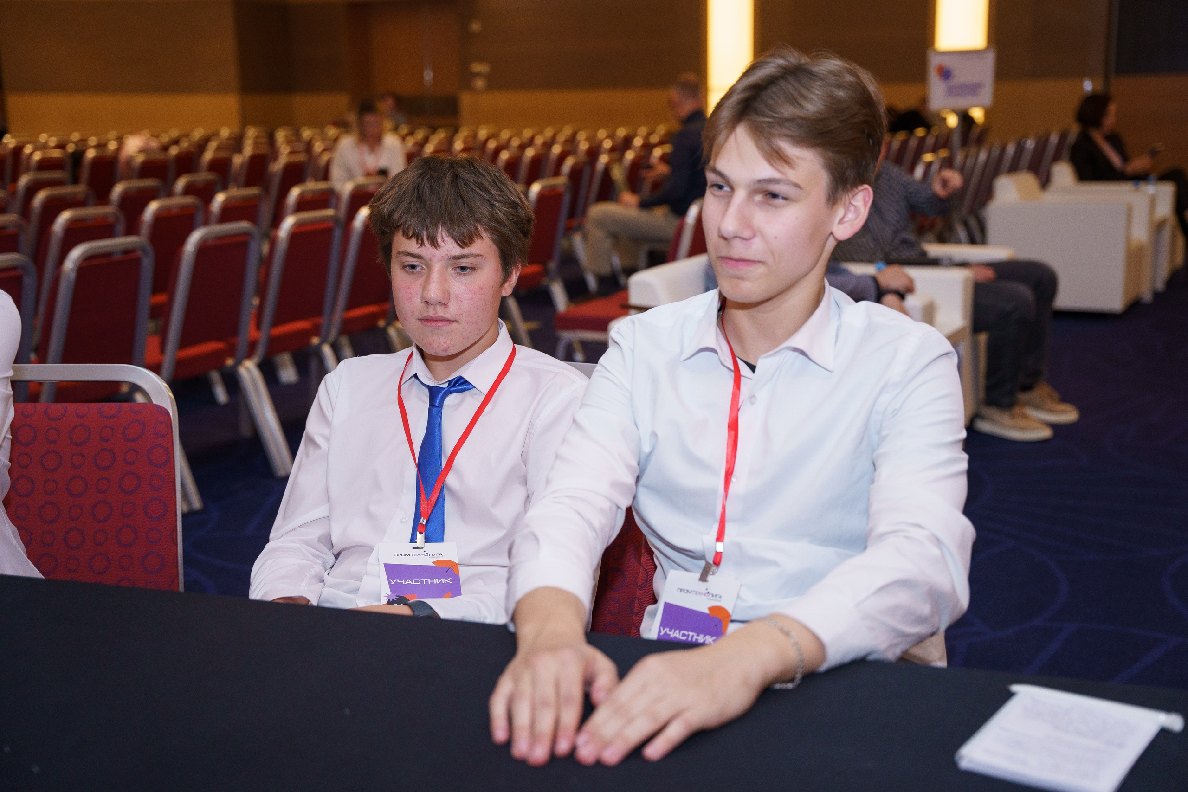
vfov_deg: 28.9
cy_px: 396
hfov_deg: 42.3
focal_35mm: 46
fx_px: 1534
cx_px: 594
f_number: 3.2
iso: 1600
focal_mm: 46.5
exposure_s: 1/160
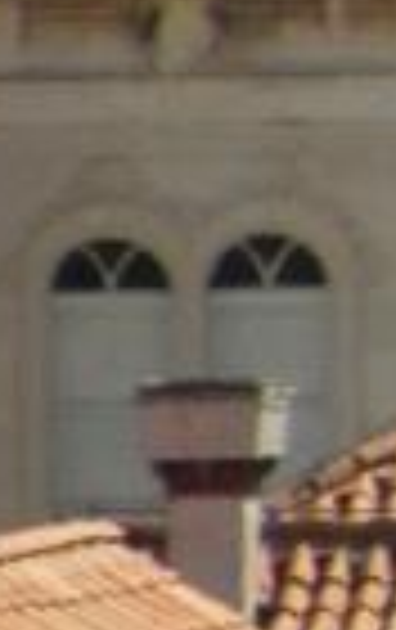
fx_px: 89976
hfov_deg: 0.3
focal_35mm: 5232
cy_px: -360
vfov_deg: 0.4
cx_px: 2241
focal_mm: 119.6
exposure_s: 1/500
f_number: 5
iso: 80
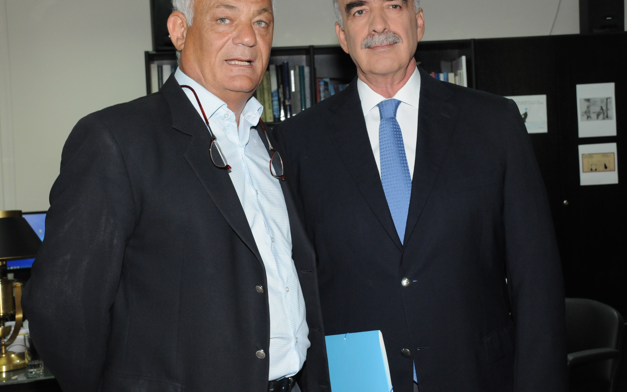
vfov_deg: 23.1
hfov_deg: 36.3
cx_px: 321
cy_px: 154
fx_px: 957
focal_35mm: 56
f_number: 6.3
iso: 1250
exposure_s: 1/125
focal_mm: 32
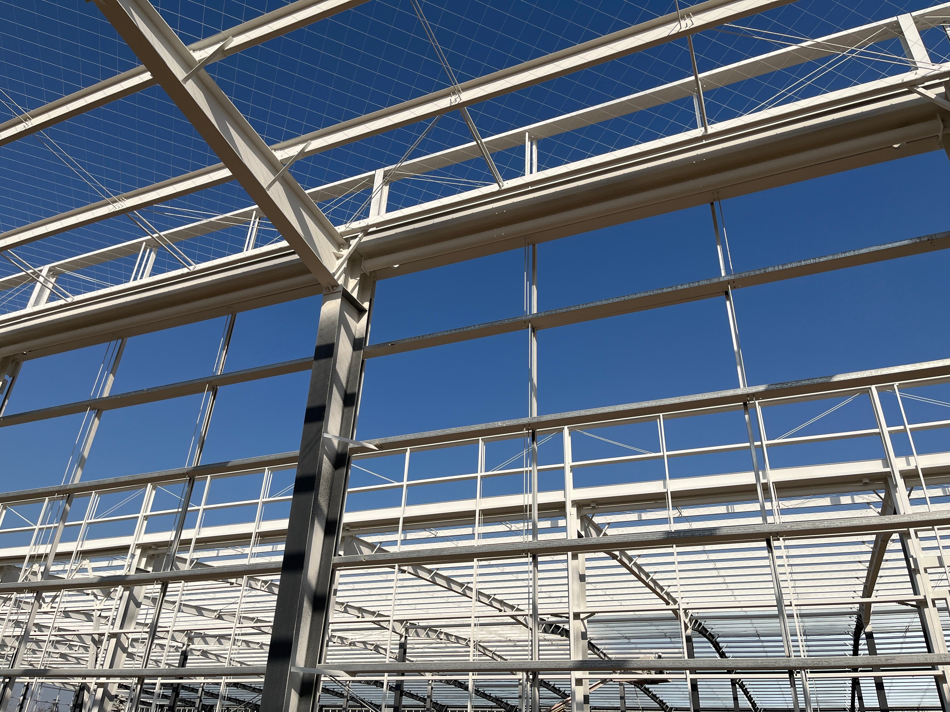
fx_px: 714
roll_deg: -2.5
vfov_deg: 53.1
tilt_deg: +30.2
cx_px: 475
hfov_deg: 67.3
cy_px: 356
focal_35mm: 26
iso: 50
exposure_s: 1/6897
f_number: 1.6
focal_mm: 5.1
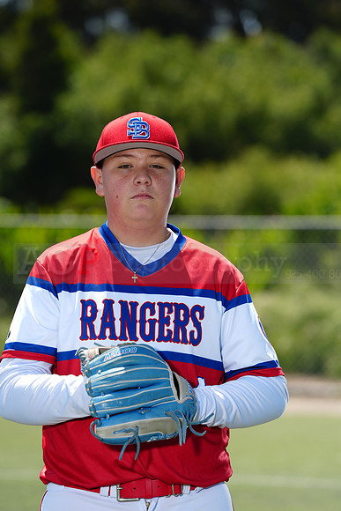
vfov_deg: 10.3
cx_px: 170
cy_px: 256
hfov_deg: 6.9
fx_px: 2840
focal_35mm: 200
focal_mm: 200
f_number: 5
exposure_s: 1/250
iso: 50
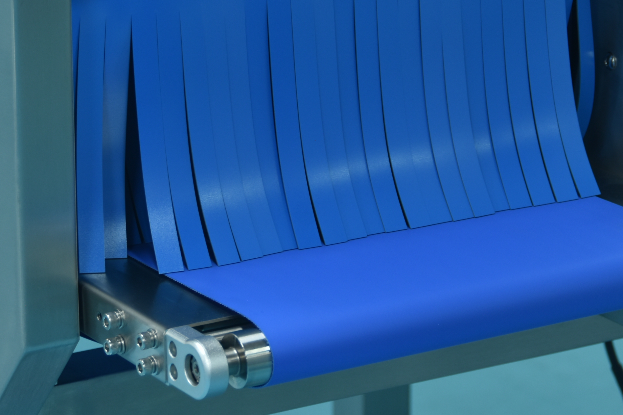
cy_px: 51
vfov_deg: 6.7
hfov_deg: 10.1
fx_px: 3530
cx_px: 355
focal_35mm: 204
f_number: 5
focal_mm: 70
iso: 100
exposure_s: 1/6
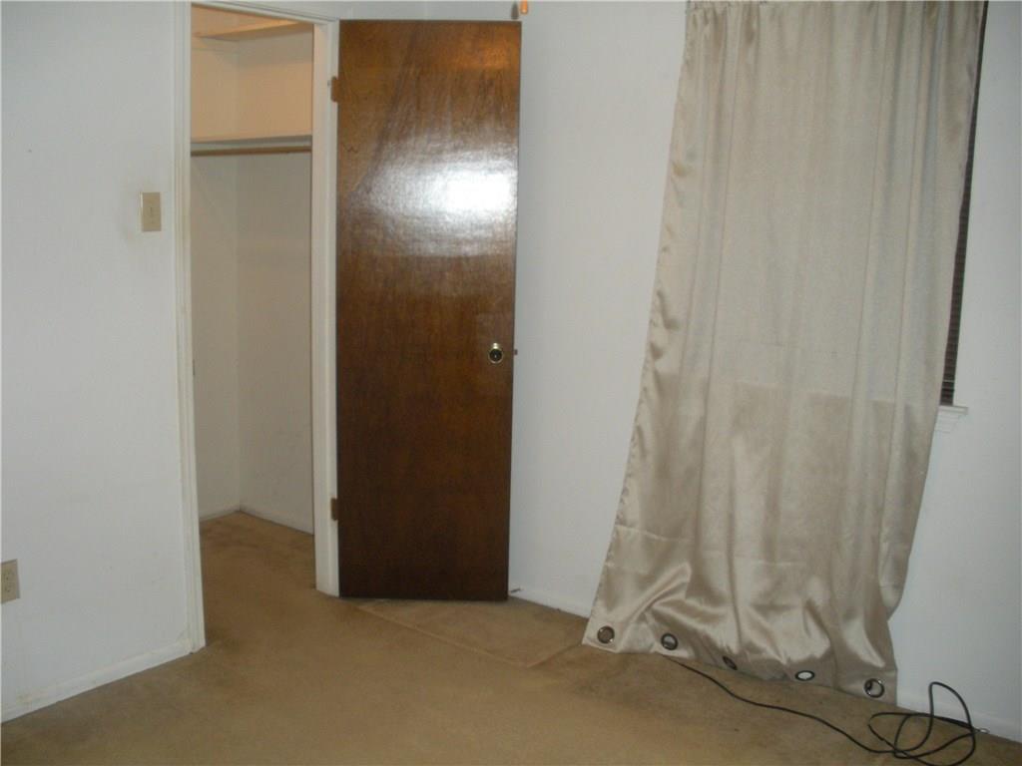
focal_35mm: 36
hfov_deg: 51.4
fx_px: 1063
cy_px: 383
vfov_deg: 39.7
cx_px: 511
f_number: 3.5
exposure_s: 1/60
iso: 270
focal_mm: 6.3
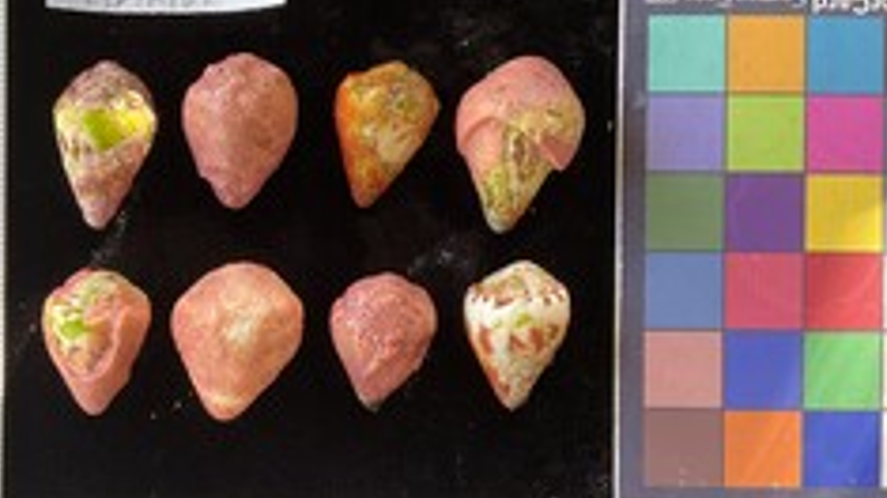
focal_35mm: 47
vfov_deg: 25.4
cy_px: 281
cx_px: 343
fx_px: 1105
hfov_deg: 43.5
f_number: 1.8
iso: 80
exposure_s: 1/60
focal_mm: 3
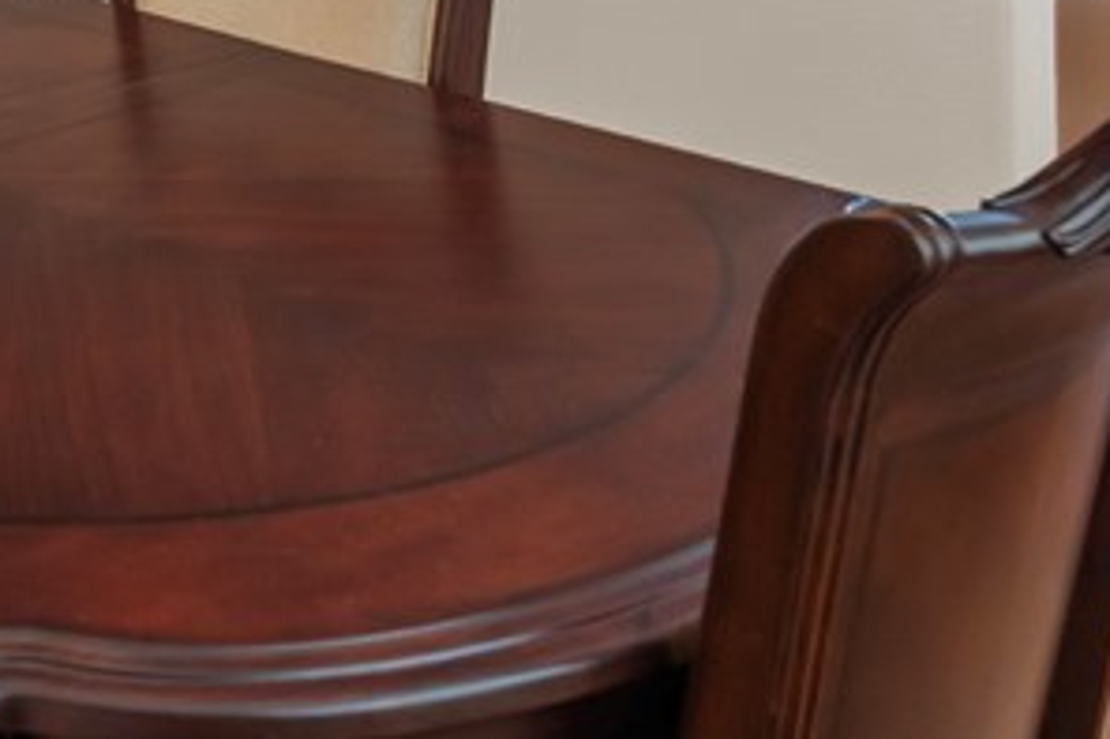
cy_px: -499
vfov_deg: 17.5
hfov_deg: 27.4
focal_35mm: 66
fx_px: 2034
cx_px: -172
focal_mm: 18
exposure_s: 1/2
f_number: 5
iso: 400
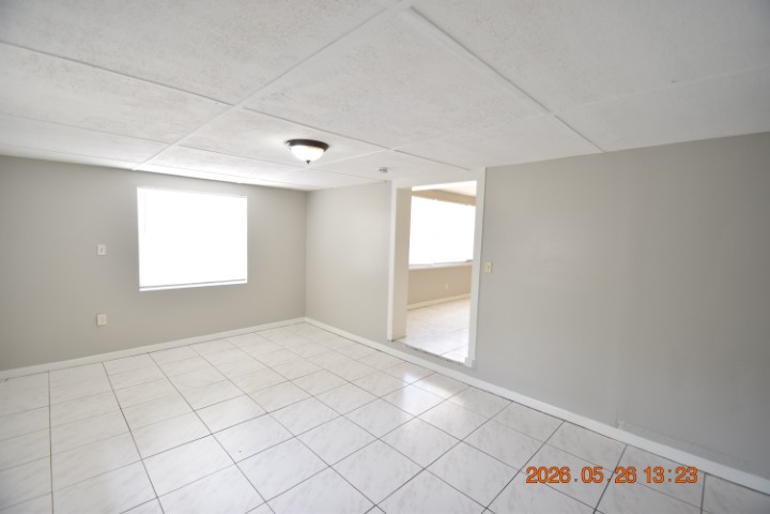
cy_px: 257
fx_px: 321
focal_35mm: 15
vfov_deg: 77.3
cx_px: 385
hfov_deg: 100.4
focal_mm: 10
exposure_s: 1/90
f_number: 3.5
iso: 800
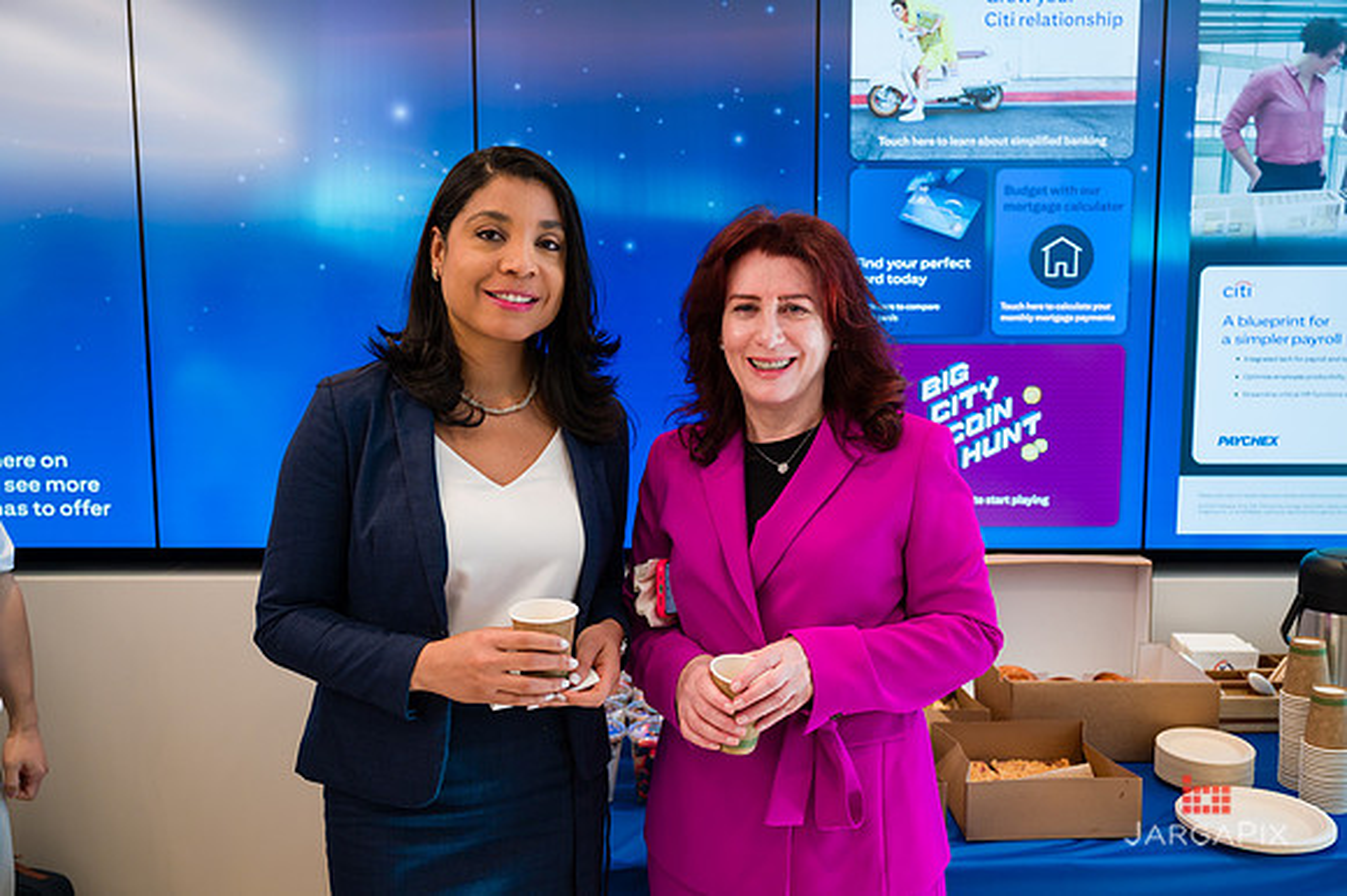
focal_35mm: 32
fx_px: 1208
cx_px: 674
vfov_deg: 40.7
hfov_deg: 58.3
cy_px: 448
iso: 500
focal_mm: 32
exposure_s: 1/200
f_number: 3.2
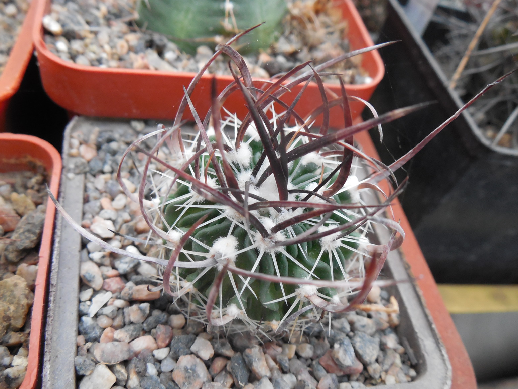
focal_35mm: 32
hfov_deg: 56.8
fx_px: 479
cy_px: 193
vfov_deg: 44.2
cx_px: 255
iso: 320
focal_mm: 5.6
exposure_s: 1/30
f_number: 3.6
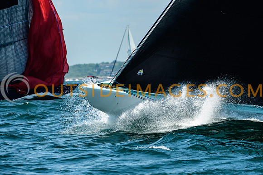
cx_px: 132
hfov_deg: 5.1
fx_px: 2931
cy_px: 88
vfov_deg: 3.4
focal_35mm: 401
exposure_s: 1/1250
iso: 400
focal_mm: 260
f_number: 5
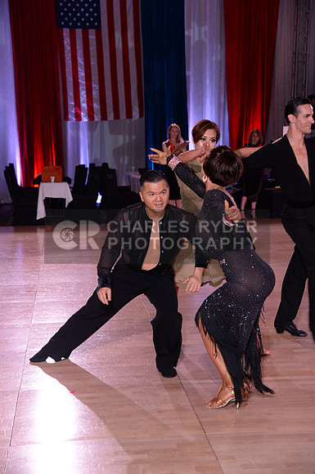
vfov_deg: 28.9
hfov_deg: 19.4
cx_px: 158
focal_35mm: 70
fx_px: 921
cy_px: 237
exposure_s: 1/250
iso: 2000
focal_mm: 70
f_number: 6.3
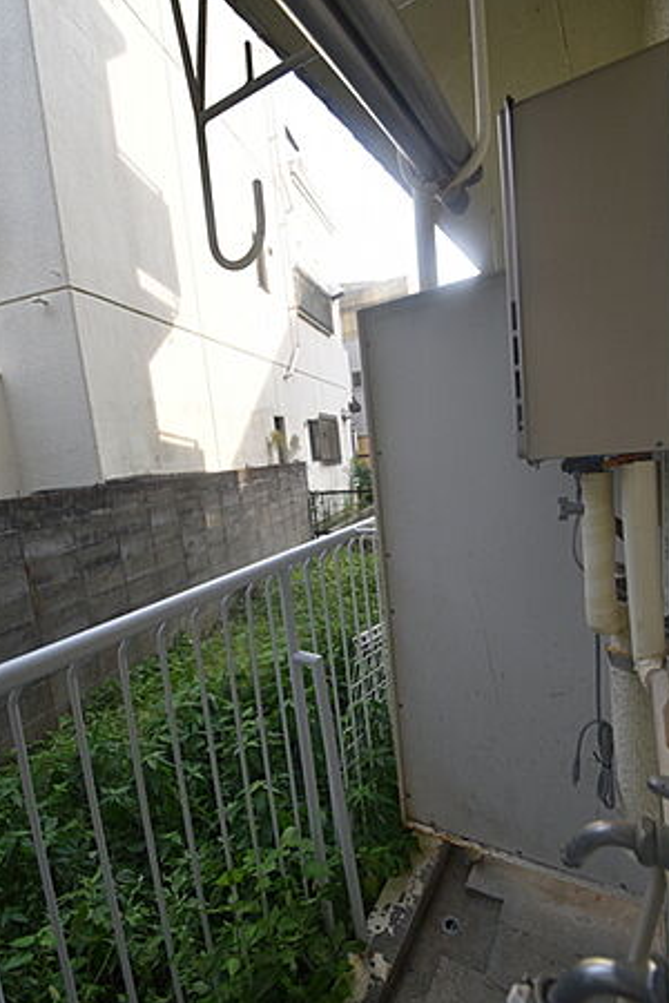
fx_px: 446
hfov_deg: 73.7
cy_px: 508
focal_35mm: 16
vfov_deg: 96.7
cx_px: 343
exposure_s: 1/250
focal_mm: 10
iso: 200
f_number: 5.6
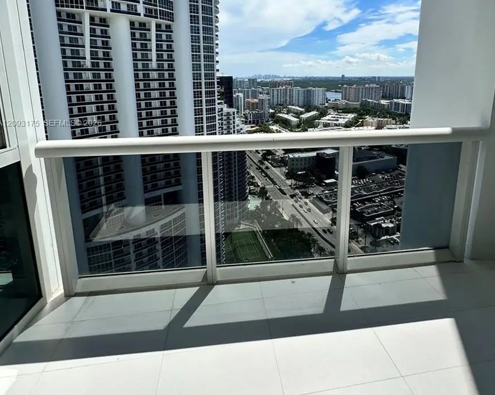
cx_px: 254
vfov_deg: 68.3
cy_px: 124
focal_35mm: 19
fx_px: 278
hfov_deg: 83.3
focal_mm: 2.22
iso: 50
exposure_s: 1/3300
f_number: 2.2
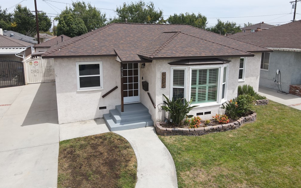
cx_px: 148
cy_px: 79
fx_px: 213
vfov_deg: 47.4
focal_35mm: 26
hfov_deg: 70.4
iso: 100
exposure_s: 1/40
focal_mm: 4.5
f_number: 2.8
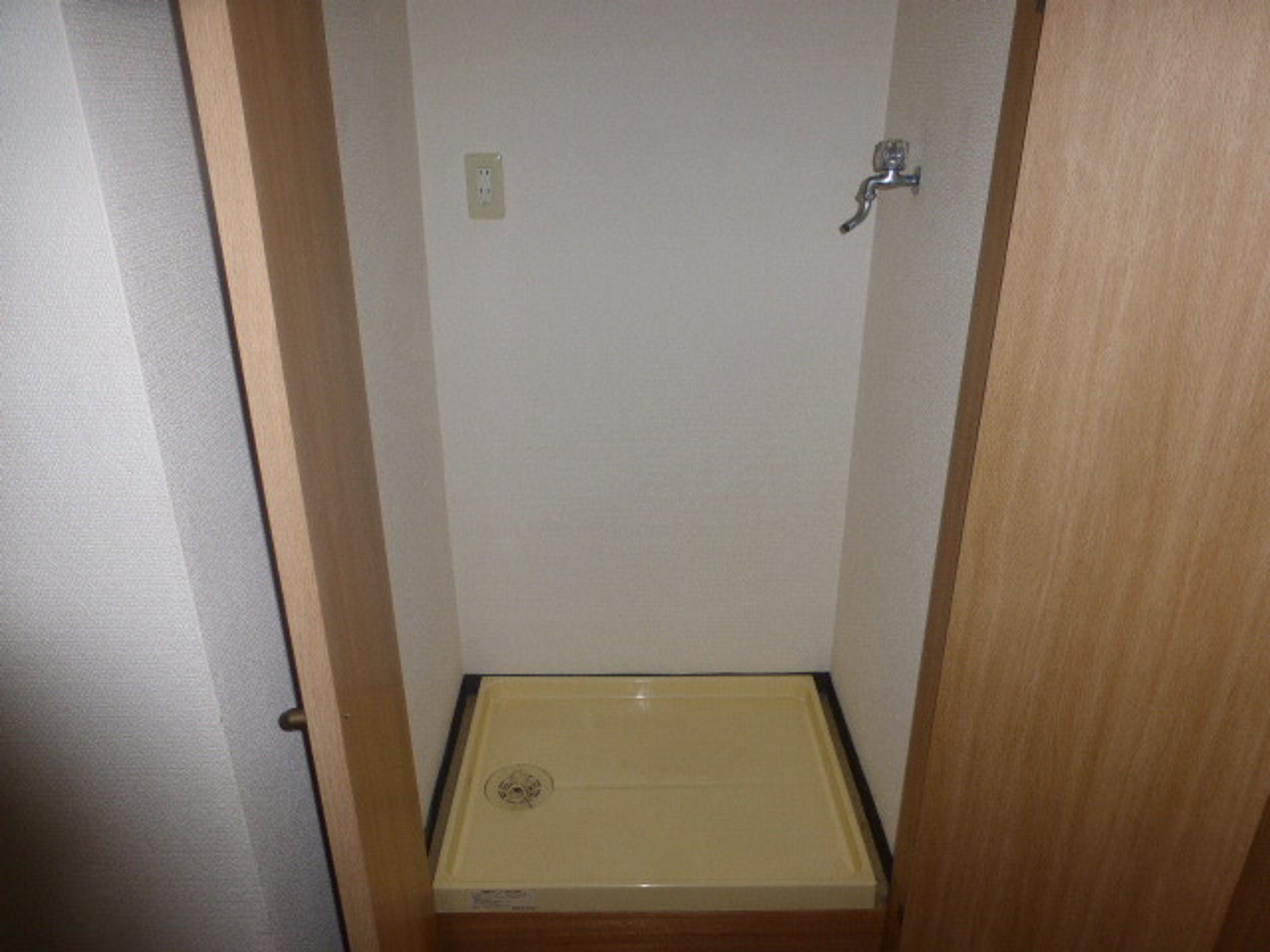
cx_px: 635
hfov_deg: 71.6
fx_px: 881
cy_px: 476
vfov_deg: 56.8
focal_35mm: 24
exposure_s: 1/60
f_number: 3.3
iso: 100
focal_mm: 4.3
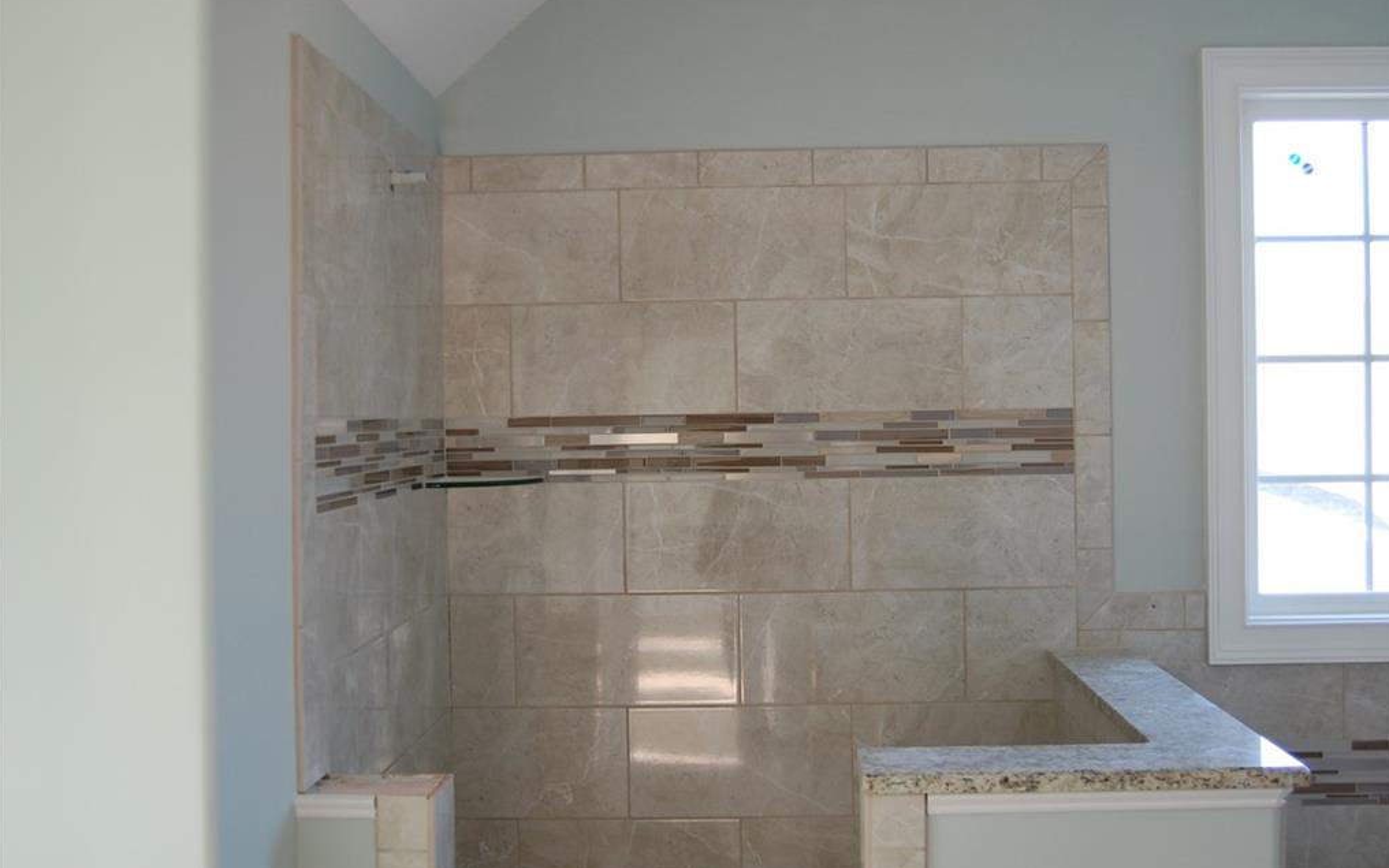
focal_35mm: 40
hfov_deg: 49.3
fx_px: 1514
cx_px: 697
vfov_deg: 32.0
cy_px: 433
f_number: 4
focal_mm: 26
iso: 400
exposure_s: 1/60
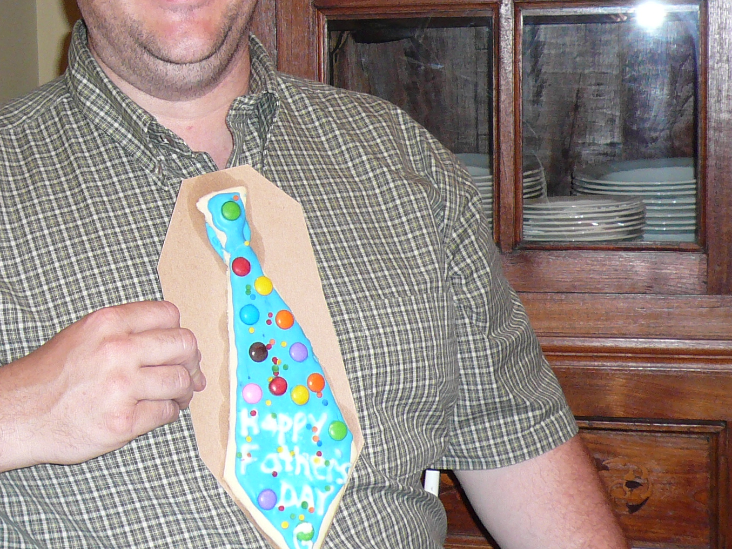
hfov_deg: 28.3
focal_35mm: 68
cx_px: 212
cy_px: 168
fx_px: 1438
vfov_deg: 21.5
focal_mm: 4.9
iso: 100
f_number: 2.9
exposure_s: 1/30
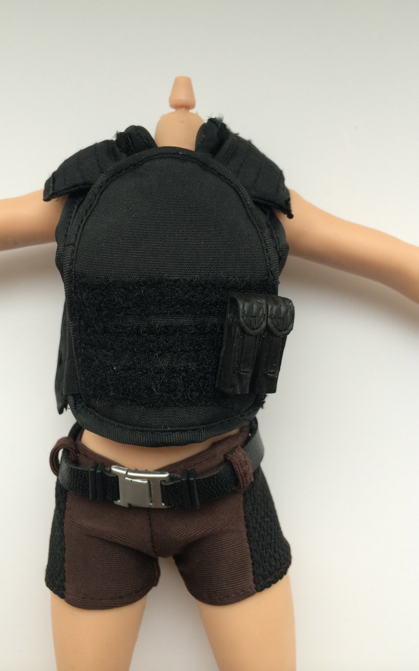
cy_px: 334
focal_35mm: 32
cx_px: 181
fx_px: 585
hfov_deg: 39.3
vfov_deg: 59.7
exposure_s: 1/60
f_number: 2.2
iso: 50
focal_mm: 4.12
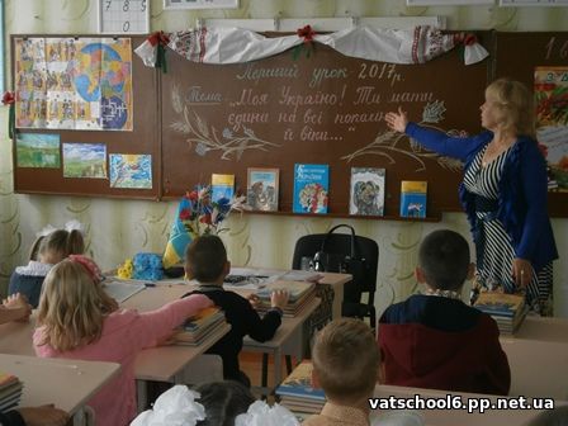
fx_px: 1198
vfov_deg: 20.2
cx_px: 284
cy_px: 213
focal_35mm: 73
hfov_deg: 26.7
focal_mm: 13
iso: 160
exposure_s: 1/50
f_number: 4.4
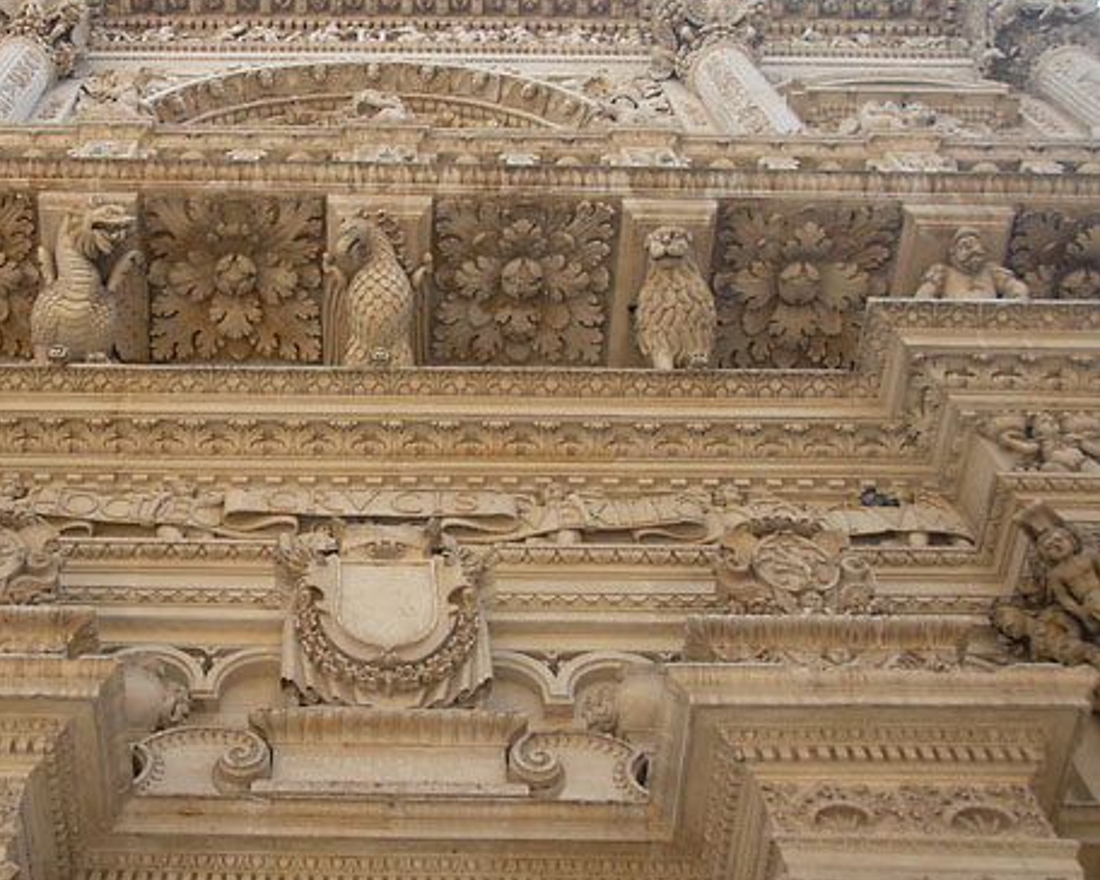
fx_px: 1498
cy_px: 389
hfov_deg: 39.8
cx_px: 355
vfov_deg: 32.7
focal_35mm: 46
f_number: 3.8
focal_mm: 24
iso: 100
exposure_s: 1/160
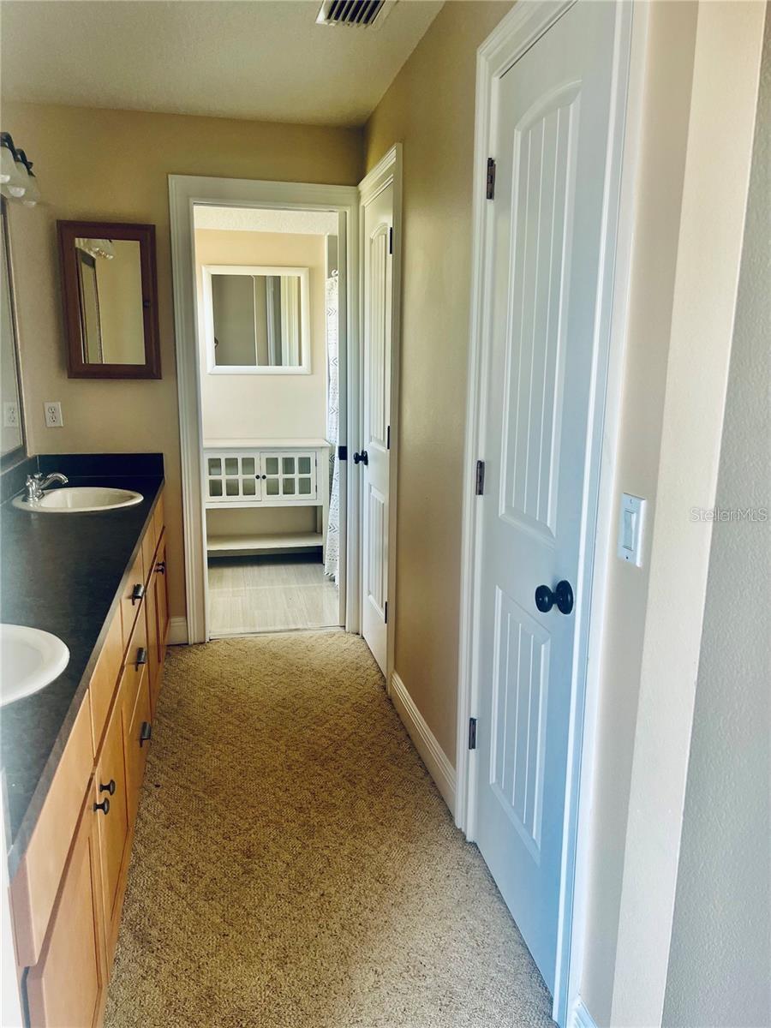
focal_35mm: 26
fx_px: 772
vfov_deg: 67.3
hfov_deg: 53.1
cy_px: 514
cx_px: 386
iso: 64
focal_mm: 5.7
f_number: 1.5
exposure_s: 1/121
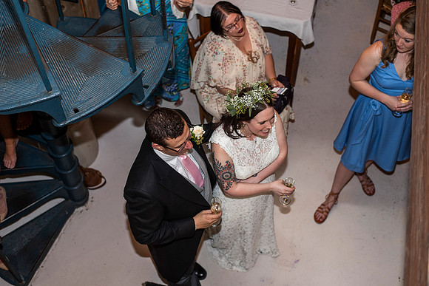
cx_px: 214
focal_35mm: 50
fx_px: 596
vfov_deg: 27.0
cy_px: 143
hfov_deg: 39.6
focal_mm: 50
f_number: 3.2
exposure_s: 1/100
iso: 500
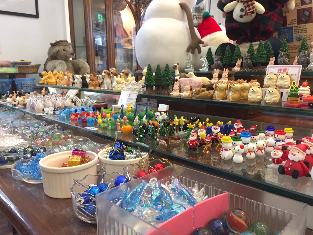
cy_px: 118
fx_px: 262
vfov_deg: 48.2
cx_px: 156
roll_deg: +2.0
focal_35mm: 29
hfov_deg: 61.7
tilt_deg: -7.6
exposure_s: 1/30
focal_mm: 4.15
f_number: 2.2
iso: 125
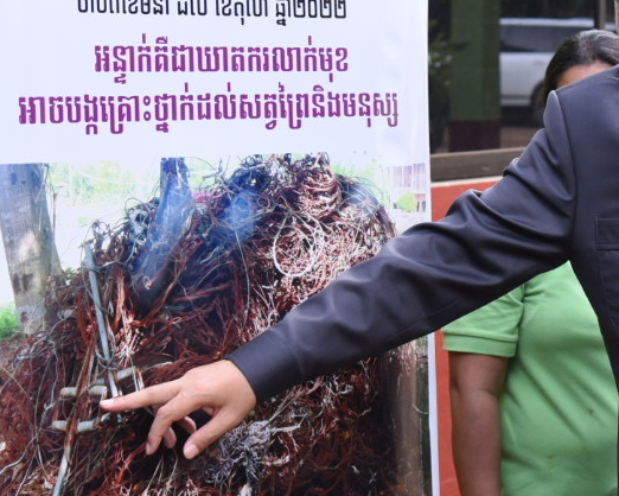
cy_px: 150
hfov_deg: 14.1
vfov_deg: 11.5
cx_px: 634
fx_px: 2456
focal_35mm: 134
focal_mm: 46
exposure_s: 1/320
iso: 1000
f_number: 4.5
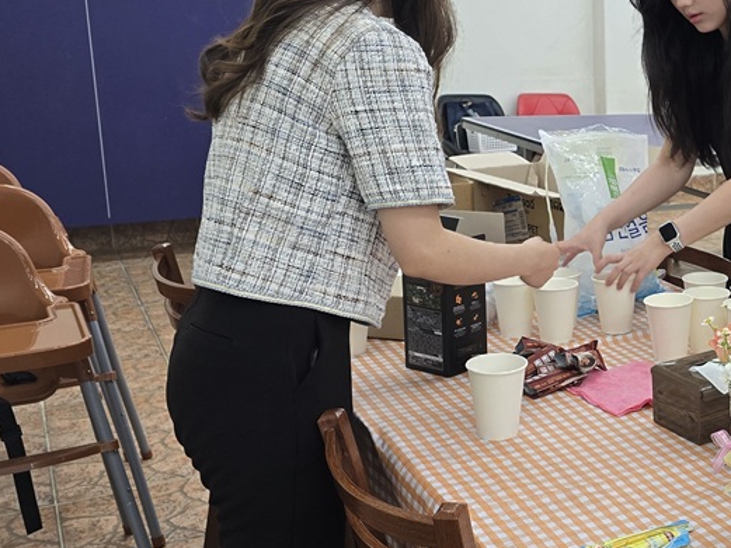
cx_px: 734
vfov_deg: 27.5
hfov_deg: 33.1
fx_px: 1119
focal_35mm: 53
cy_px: 256
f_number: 1.7
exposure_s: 1/120
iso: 100
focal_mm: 6.3
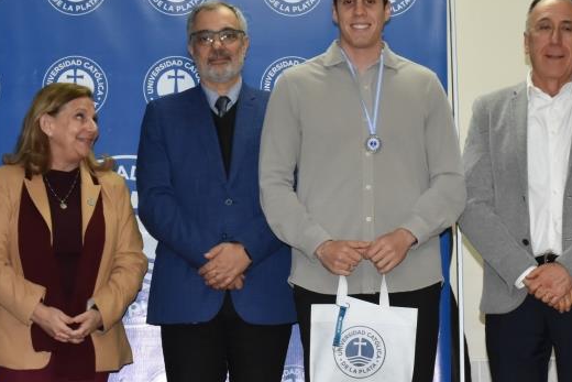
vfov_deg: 10.3
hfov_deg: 15.4
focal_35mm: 133
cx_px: 341
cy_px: 247
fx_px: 2113
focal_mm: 45
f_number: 8
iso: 1600
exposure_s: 1/60
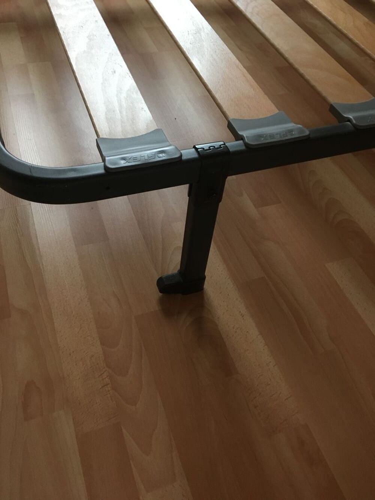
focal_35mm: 29
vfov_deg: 61.7
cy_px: 250
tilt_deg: -51.5
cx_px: 188
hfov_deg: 48.2
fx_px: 419
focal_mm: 4.15
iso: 200
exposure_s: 1/33
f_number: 2.2
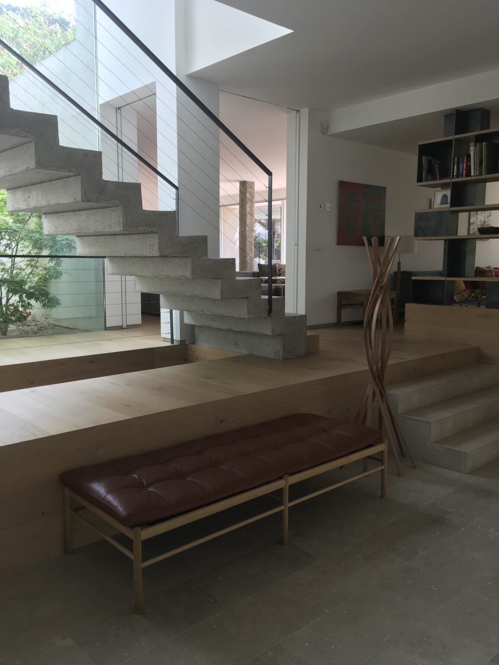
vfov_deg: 61.7
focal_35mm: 29
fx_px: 557
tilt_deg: -7.7
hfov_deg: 48.2
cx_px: 250
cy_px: 332
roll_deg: -0.3
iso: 32
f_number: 2.2
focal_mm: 4.15
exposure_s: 1/100
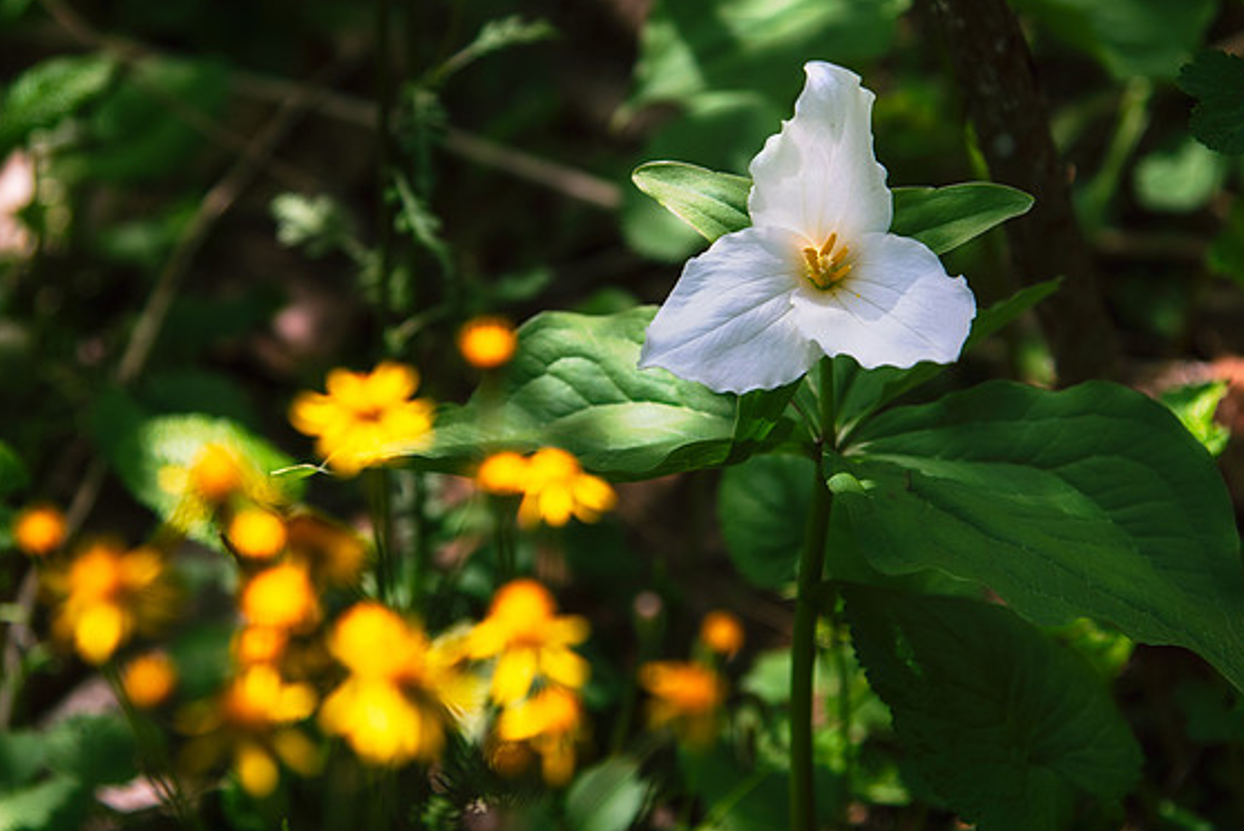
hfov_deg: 15.9
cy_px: 264
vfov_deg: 10.6
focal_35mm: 129
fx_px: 4460
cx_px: 609
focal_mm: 85
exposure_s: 1/500
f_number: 5
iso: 100
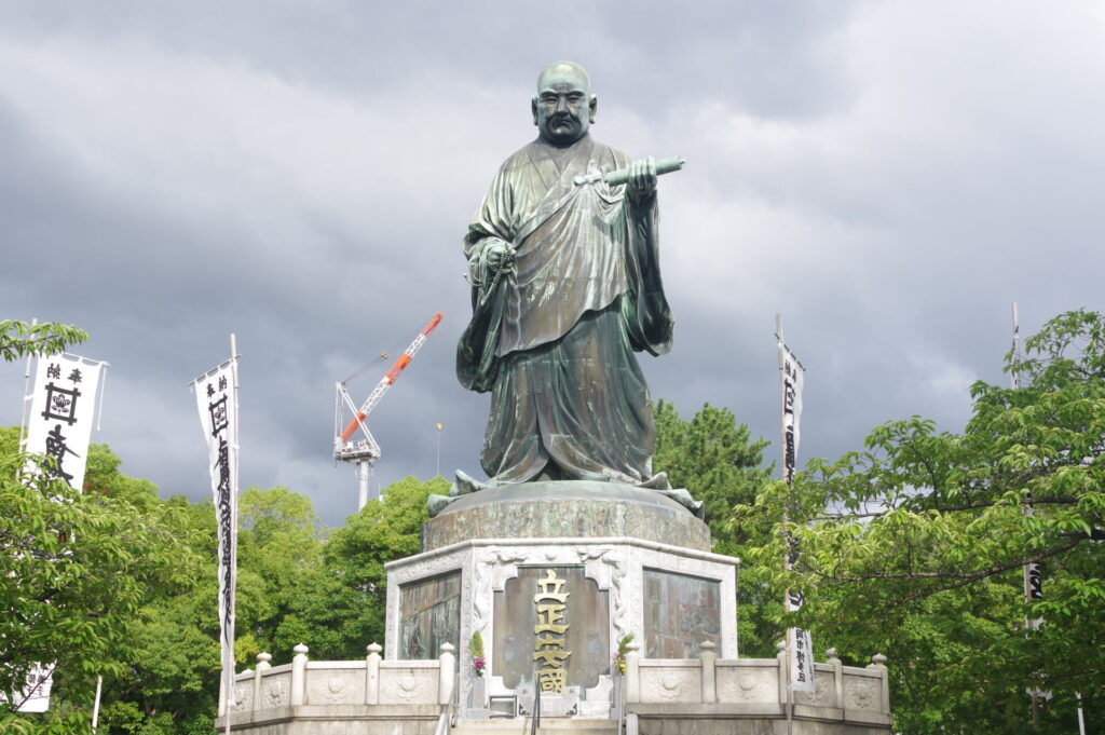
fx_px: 1426
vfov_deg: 28.9
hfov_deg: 42.4
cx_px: 552
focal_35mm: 46
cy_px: 368
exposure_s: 1/160
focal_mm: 31
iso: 200
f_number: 8
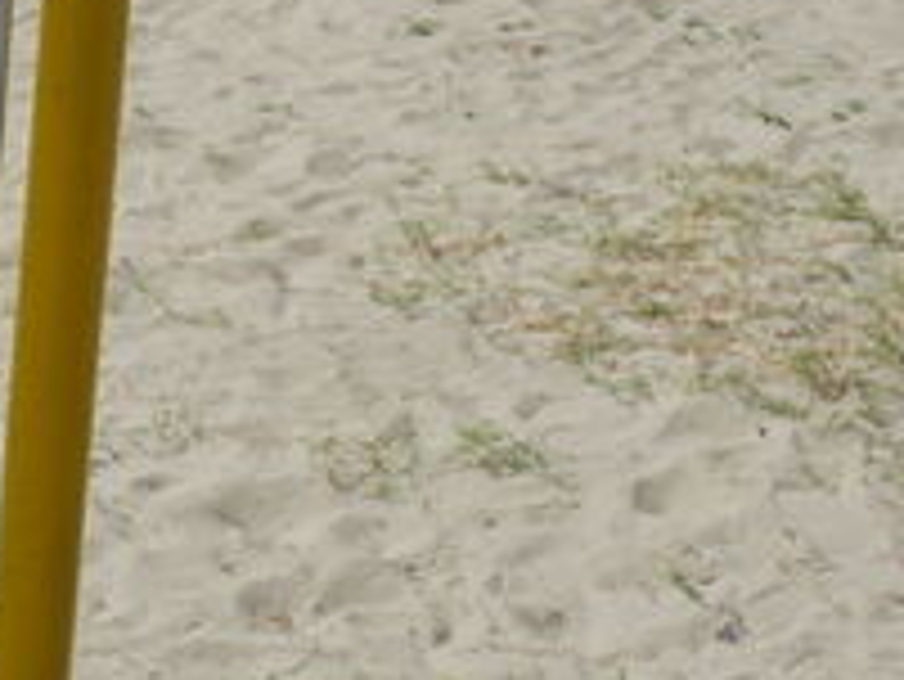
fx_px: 3606
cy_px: -203
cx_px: -681
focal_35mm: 138
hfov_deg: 13.0
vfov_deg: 10.5
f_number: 8
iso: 200
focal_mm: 17
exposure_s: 1/800
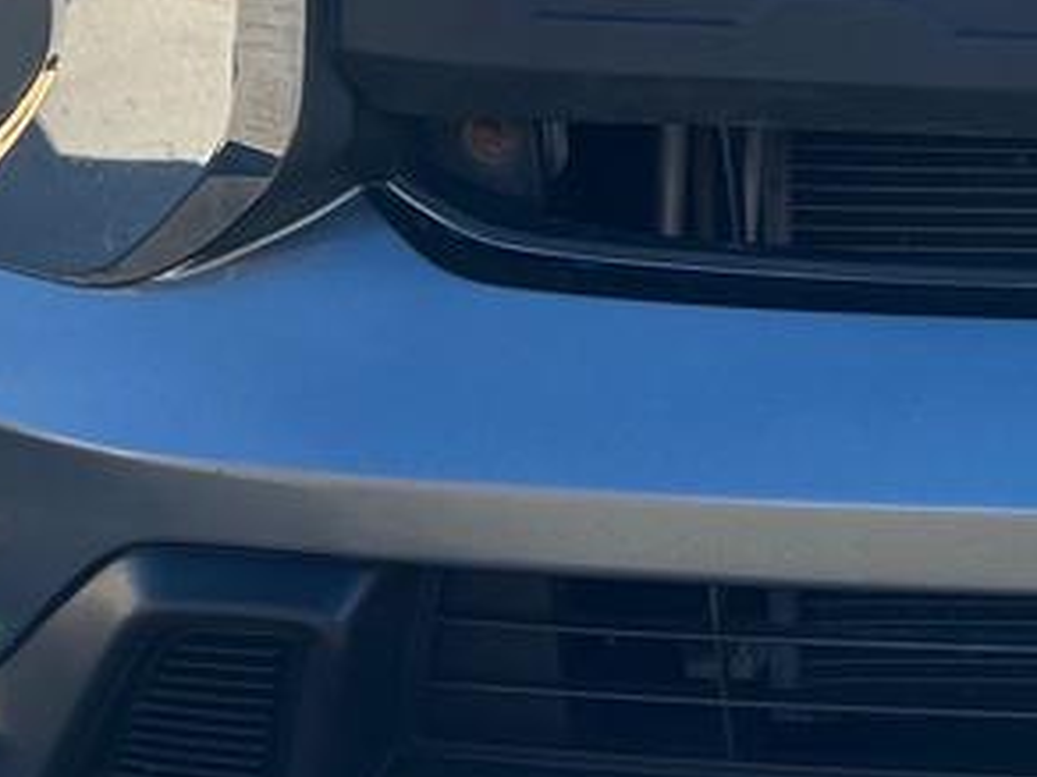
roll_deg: -0.5
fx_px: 3415
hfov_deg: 15.7
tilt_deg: -6.8
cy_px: 25
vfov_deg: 12.8
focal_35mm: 114
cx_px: 1609
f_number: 1.5
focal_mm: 5.7
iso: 50
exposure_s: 1/1311
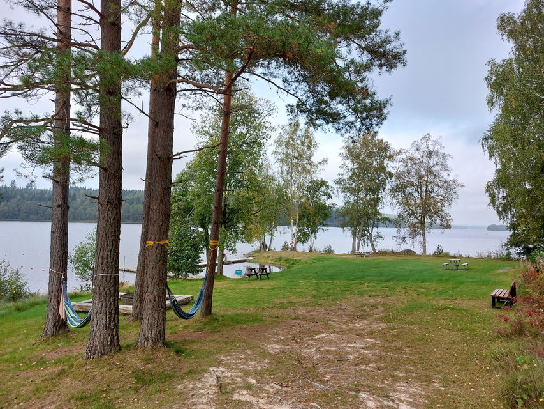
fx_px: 393
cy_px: 204
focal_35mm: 25
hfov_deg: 69.4
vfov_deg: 54.9
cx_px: 272
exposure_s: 1/311
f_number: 1.8
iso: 25
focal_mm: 5.23
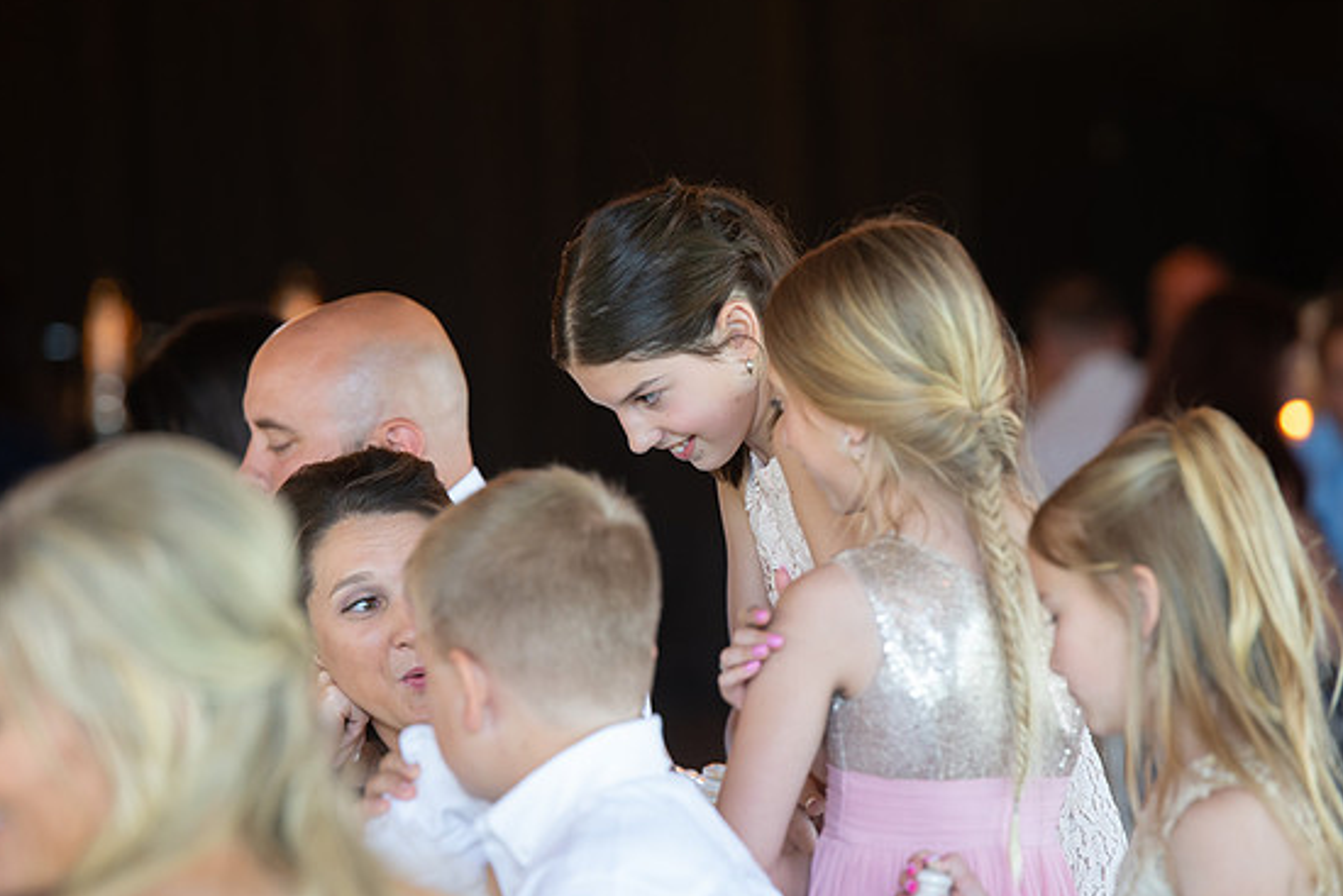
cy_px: 436
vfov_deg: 6.4
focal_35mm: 216
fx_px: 8060
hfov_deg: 9.5
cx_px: 693
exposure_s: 1/100
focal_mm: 200
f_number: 4
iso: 1000
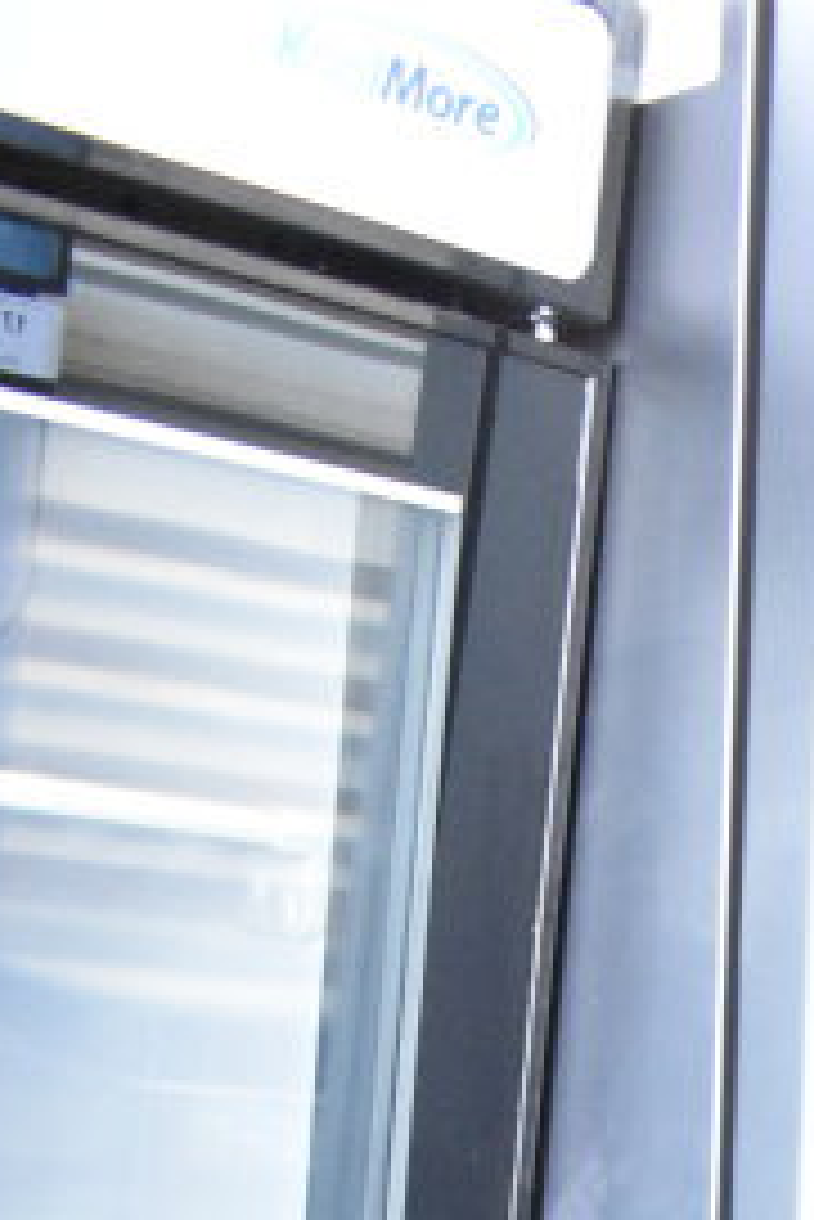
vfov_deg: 18.8
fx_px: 3082
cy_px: 1983
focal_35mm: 91
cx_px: 1259
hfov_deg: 14.0
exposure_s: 1/80
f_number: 4.5
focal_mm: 18
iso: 6400
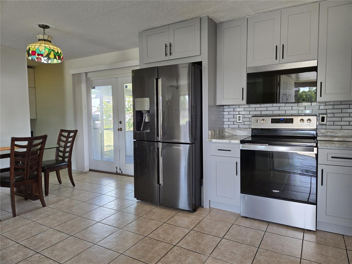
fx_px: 234
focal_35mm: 23
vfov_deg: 58.9
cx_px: 176
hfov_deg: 73.9
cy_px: 132
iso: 100
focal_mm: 5.4
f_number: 1.8
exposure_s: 1/120
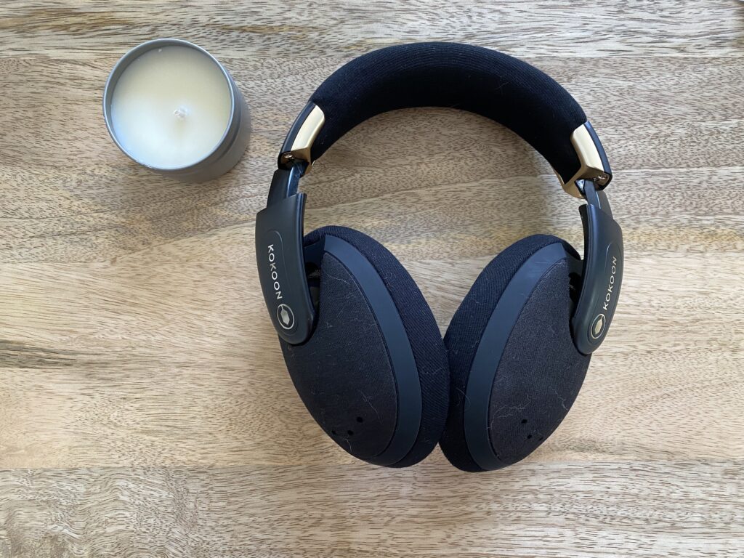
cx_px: 372
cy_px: 279
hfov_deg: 67.3
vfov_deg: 53.1
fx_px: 559
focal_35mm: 26
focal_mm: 4.25
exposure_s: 1/60
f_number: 1.8
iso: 250
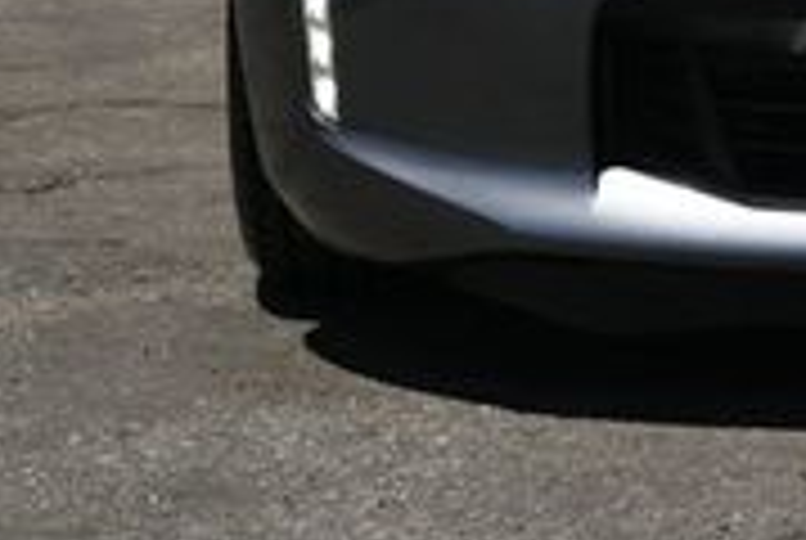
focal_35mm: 220
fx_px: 4929
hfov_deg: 9.2
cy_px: -392
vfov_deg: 6.2
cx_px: 1076
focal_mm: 41
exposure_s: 1/250
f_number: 5.6
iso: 100
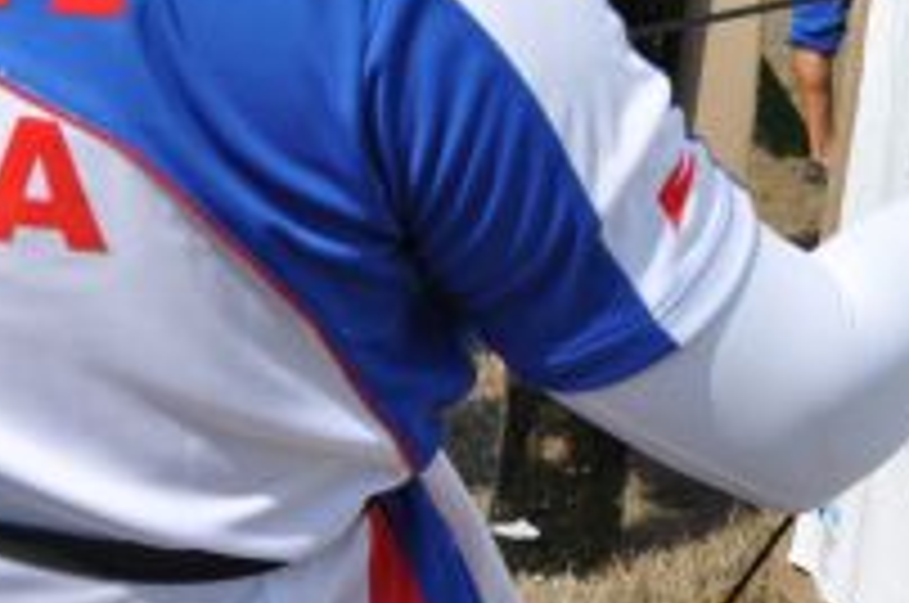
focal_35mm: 100
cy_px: -191
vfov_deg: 13.2
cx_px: 720
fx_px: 2510
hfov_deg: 20.3
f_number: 8
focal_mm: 21
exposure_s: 1/1600
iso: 400
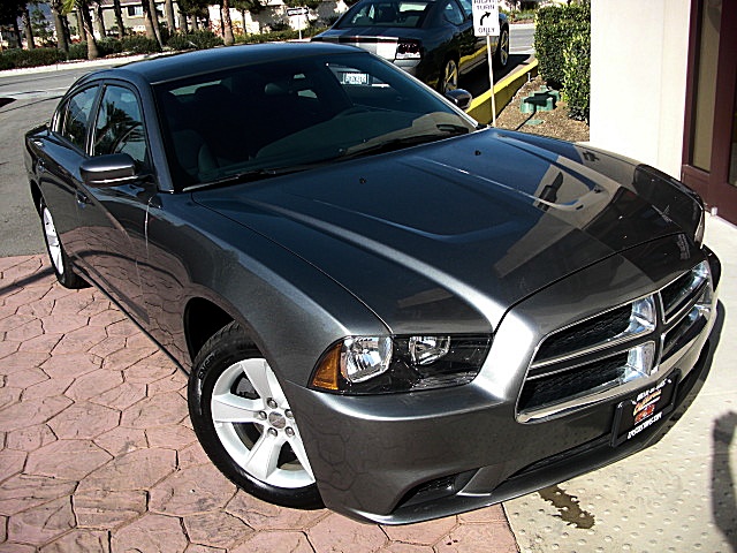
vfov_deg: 39.7
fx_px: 766
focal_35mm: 36
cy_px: 276
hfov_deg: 51.4
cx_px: 368
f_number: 2.8
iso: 50
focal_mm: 6.3
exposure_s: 1/800
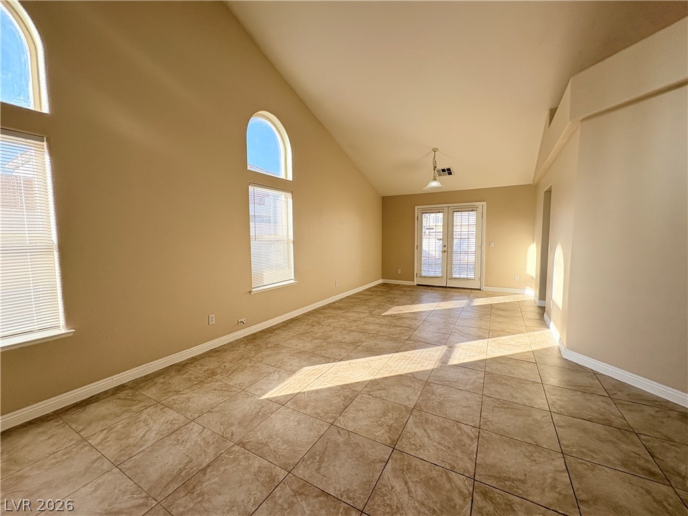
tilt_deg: -3.3
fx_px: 278
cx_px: 344
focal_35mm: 14
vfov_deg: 85.7
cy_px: 258
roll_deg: +1.3
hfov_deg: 102.1
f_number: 2.2
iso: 64
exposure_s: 1/210
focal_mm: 2.22
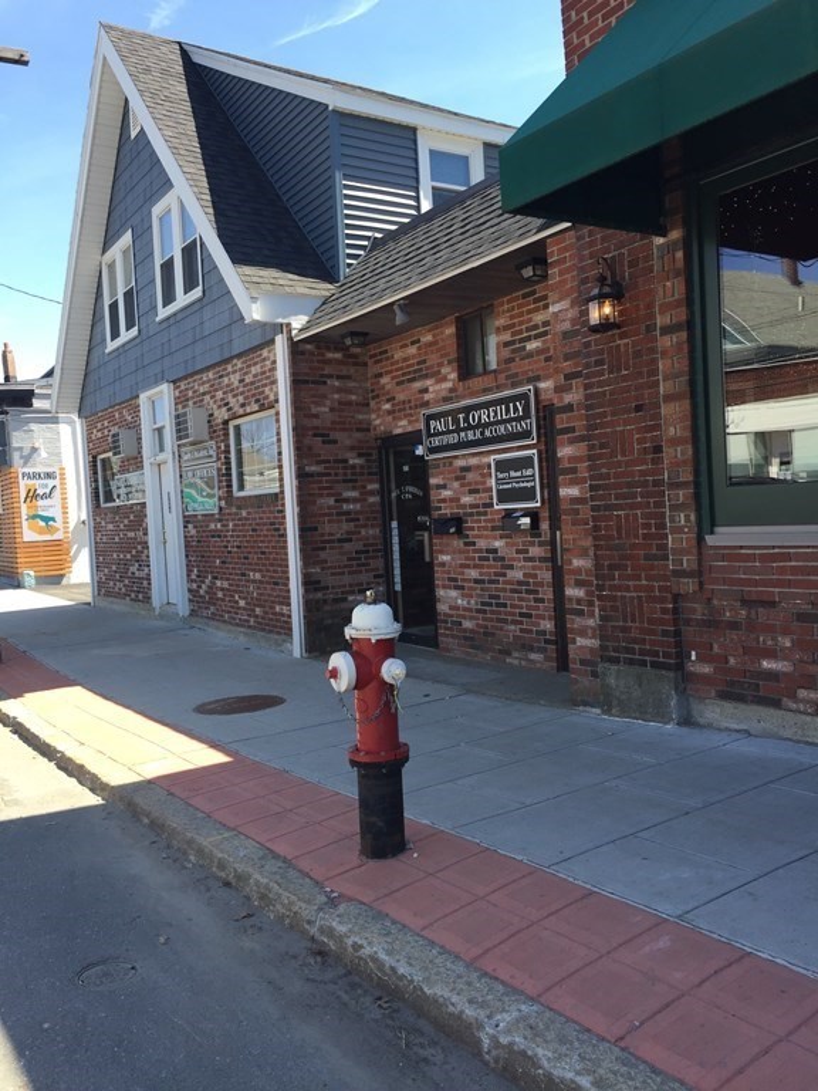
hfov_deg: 48.2
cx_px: 409
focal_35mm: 29
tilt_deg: -0.5
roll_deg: +3.3
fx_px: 914
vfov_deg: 61.7
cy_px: 546
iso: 32
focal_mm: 4.15
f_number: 2.2
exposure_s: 1/542
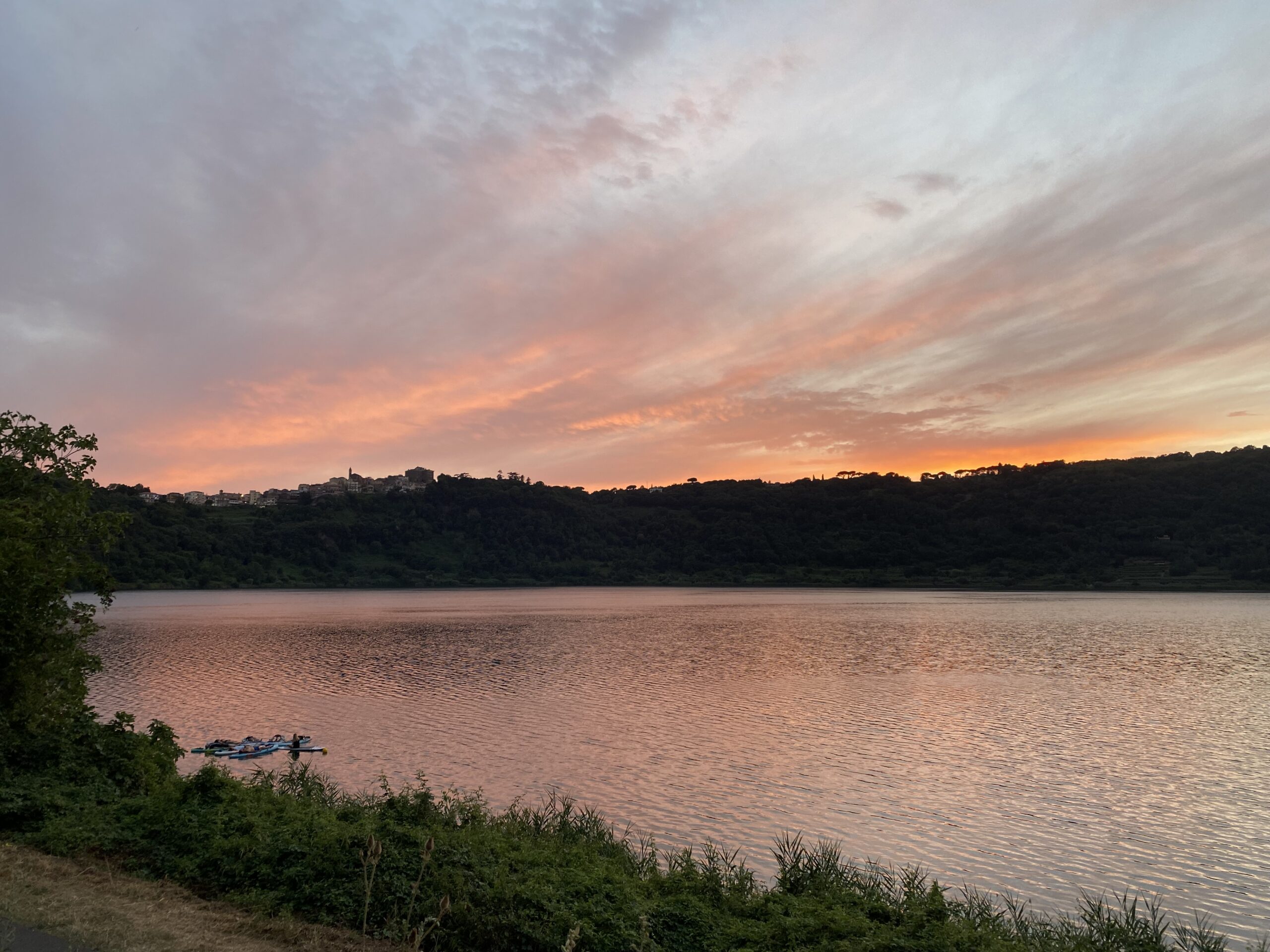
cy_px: 476
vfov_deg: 53.1
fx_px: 954
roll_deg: -0.6
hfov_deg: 67.3
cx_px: 635
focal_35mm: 26
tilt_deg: +5.7
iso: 50
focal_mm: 4.25
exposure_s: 1/121
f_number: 1.8
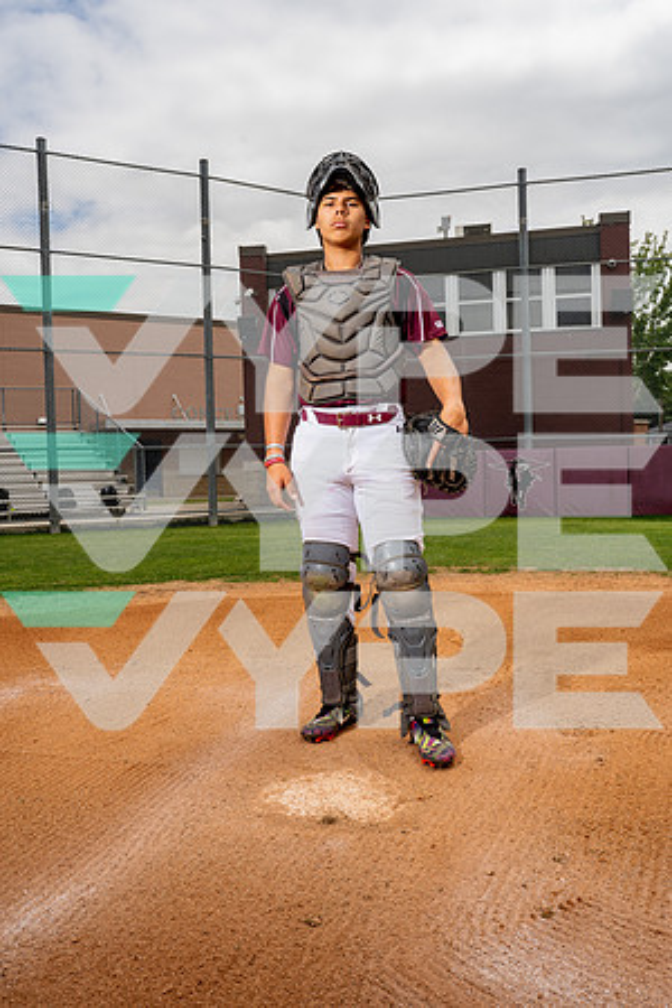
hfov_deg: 43.6
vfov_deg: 61.9
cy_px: 504
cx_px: 336
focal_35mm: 30
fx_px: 840
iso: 100
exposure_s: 1/250
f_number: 10
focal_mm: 30
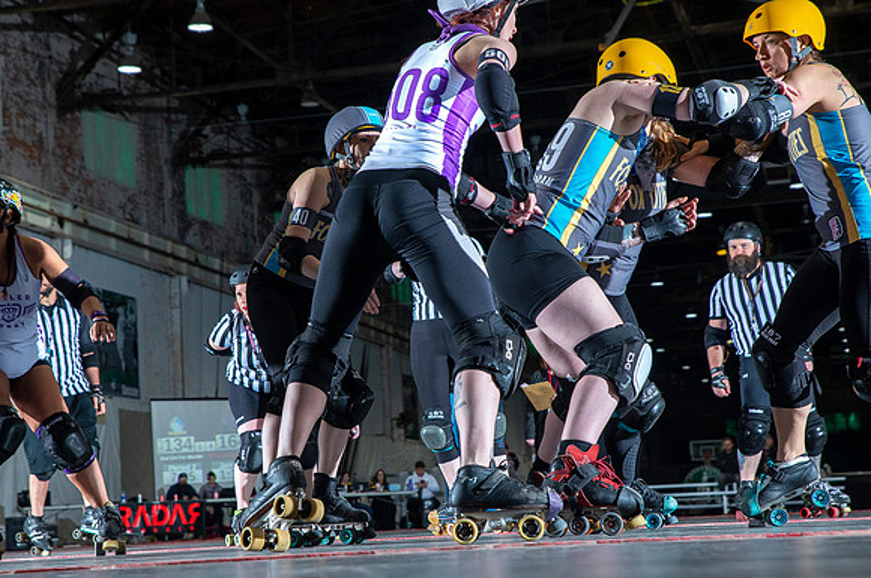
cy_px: 330
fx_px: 1923
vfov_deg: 17.1
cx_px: 377
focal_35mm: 80
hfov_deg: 25.5
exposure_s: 1/160
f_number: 7.1
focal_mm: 70
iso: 800
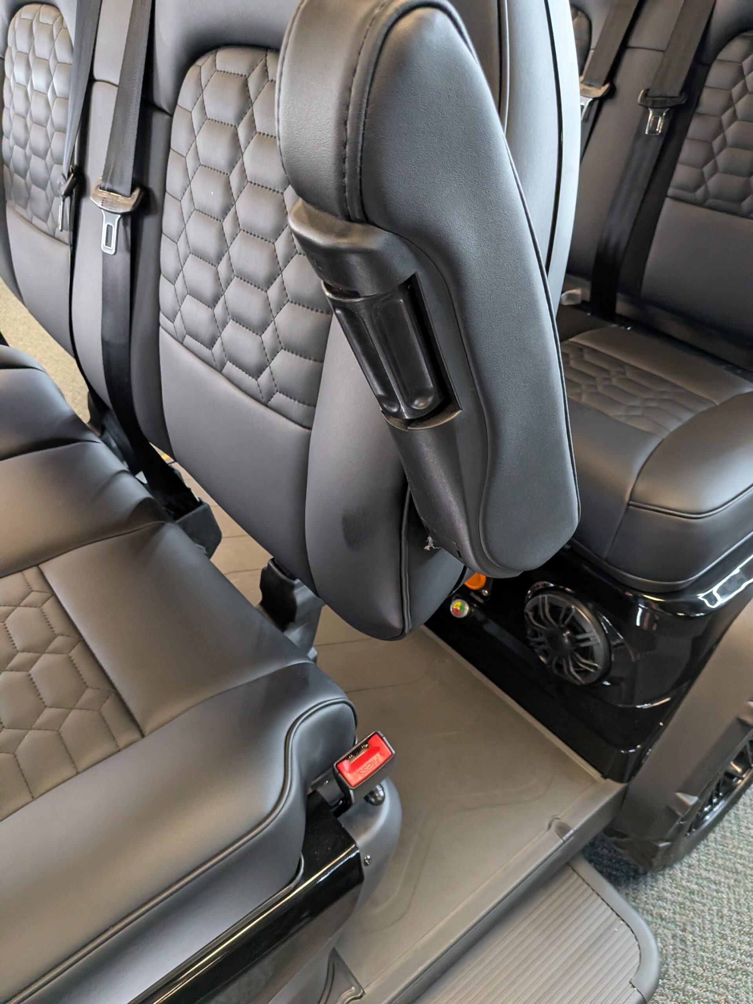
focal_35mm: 24
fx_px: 696
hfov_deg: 56.8
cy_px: 502
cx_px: 376
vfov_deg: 71.6
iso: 1045
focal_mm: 4.53
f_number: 1.7
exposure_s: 1/144
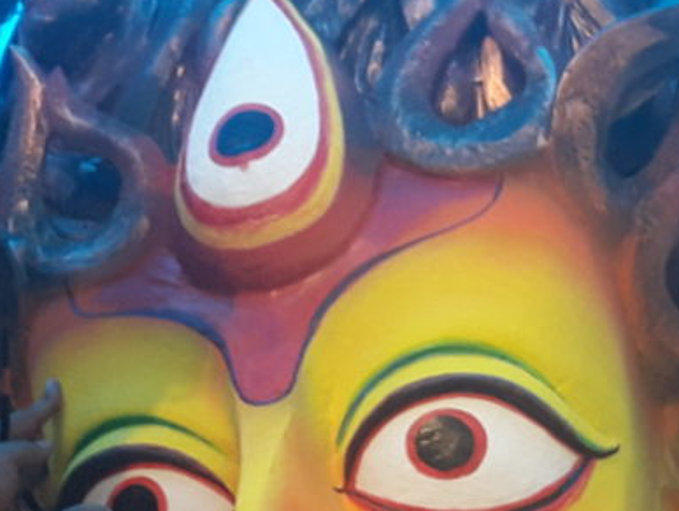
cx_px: 270
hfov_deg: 26.3
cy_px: 327
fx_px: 1453
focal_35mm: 74
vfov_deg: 19.9
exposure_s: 1/33
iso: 125
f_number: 1.9
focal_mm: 3.7
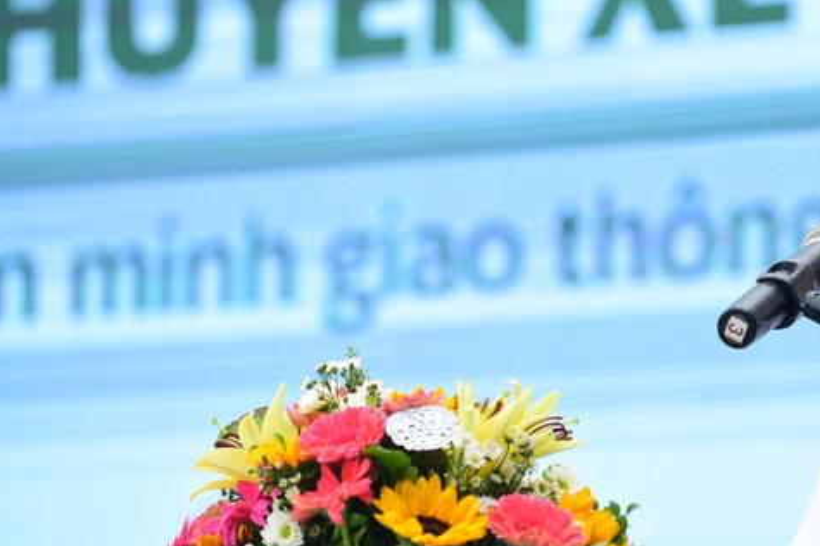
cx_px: 787
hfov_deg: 7.1
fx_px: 6578
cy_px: 312
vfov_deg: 4.7
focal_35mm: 289
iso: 400
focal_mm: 140
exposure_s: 1/640
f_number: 2.8
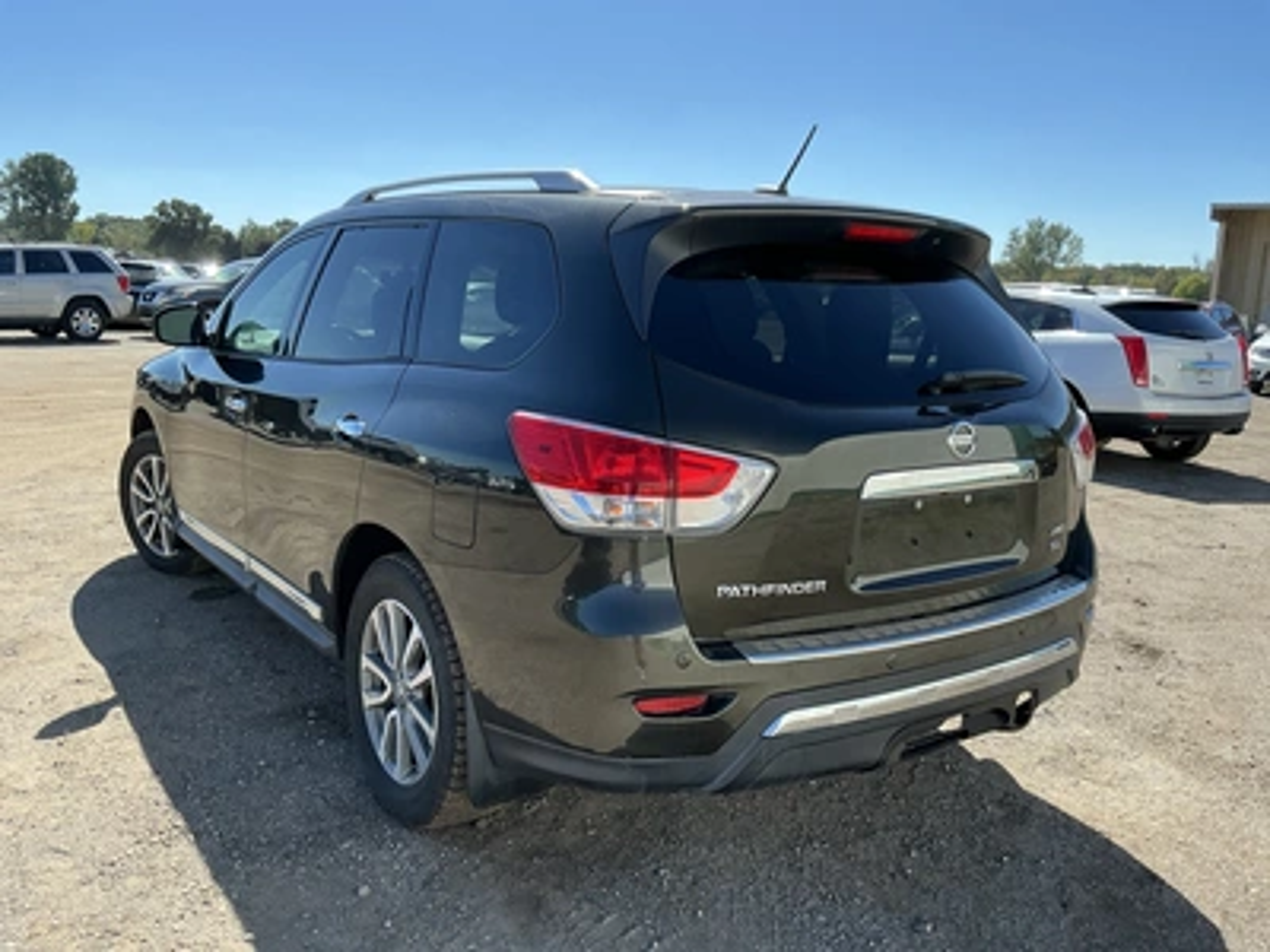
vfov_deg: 49.7
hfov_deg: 63.4
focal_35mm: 28
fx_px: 1027
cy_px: 476
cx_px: 635
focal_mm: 3
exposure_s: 1/739
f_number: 1.8
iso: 25
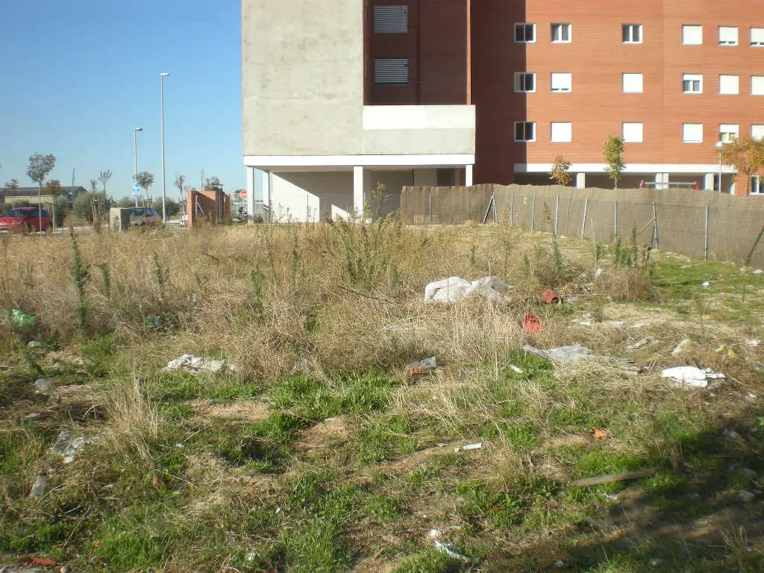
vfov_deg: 37.7
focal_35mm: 38
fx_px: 839
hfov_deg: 49.0
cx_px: 382
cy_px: 286
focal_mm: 6.3
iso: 64
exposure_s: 1/274
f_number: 4.6
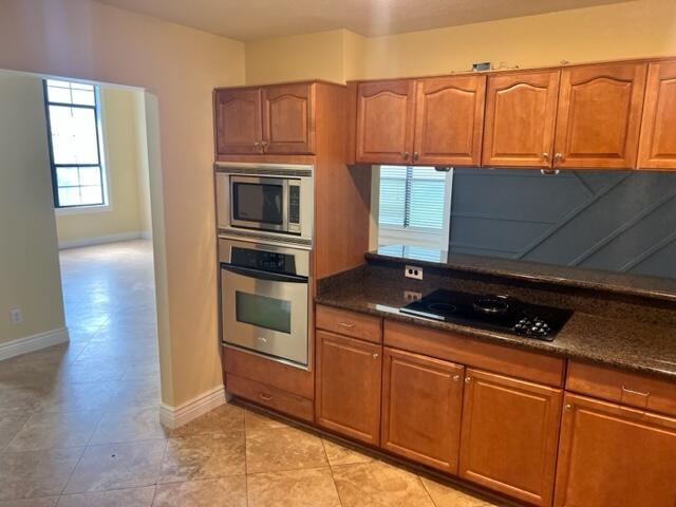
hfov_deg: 67.3
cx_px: 338
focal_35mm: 26
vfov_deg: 53.1
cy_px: 254
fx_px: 508
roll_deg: -0.5
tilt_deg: -12.1
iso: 100
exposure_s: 1/120
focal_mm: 5.7
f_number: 1.5
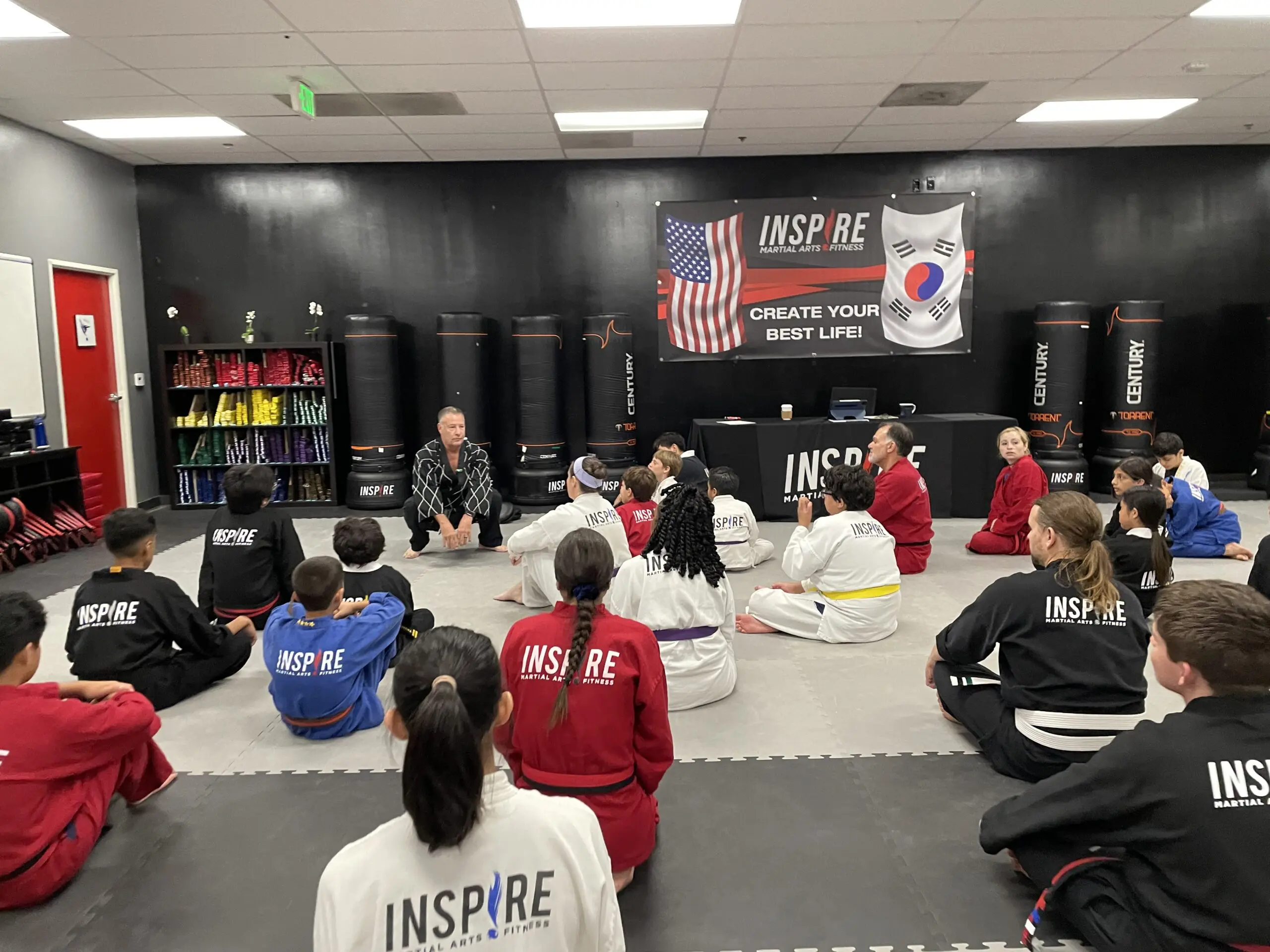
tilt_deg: -8.9
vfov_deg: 53.1
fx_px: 954
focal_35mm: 26
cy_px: 476
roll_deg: -0.5
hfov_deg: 67.3
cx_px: 635
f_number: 1.6
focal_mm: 4.2
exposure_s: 1/60
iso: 400
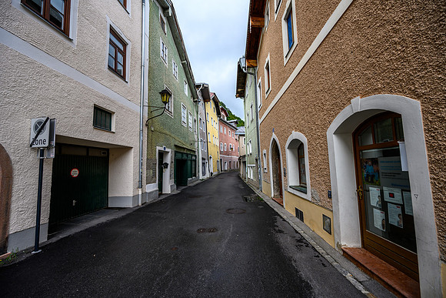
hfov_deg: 104.2
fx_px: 173
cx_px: 223
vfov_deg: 81.2
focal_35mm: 14
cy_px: 149
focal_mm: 14
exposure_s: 1/160
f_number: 5.6
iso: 64
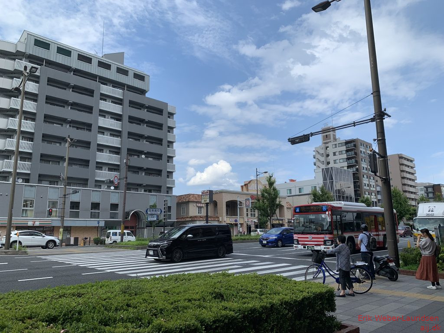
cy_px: 166
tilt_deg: +11.1
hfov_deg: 67.3
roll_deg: +0.3
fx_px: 333
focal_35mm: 26
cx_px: 222
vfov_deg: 53.1
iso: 25
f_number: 1.8
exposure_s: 1/2364
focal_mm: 4.25
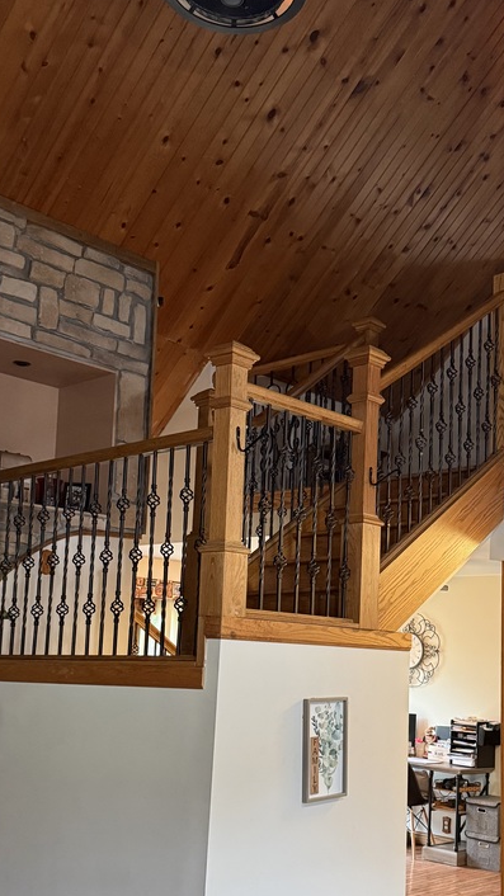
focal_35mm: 40
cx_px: 317
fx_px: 951
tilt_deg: +6.8
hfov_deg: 29.6
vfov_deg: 50.0
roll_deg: -2.3
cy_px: 560
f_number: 1.78
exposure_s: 1/60
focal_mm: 6.76
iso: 640
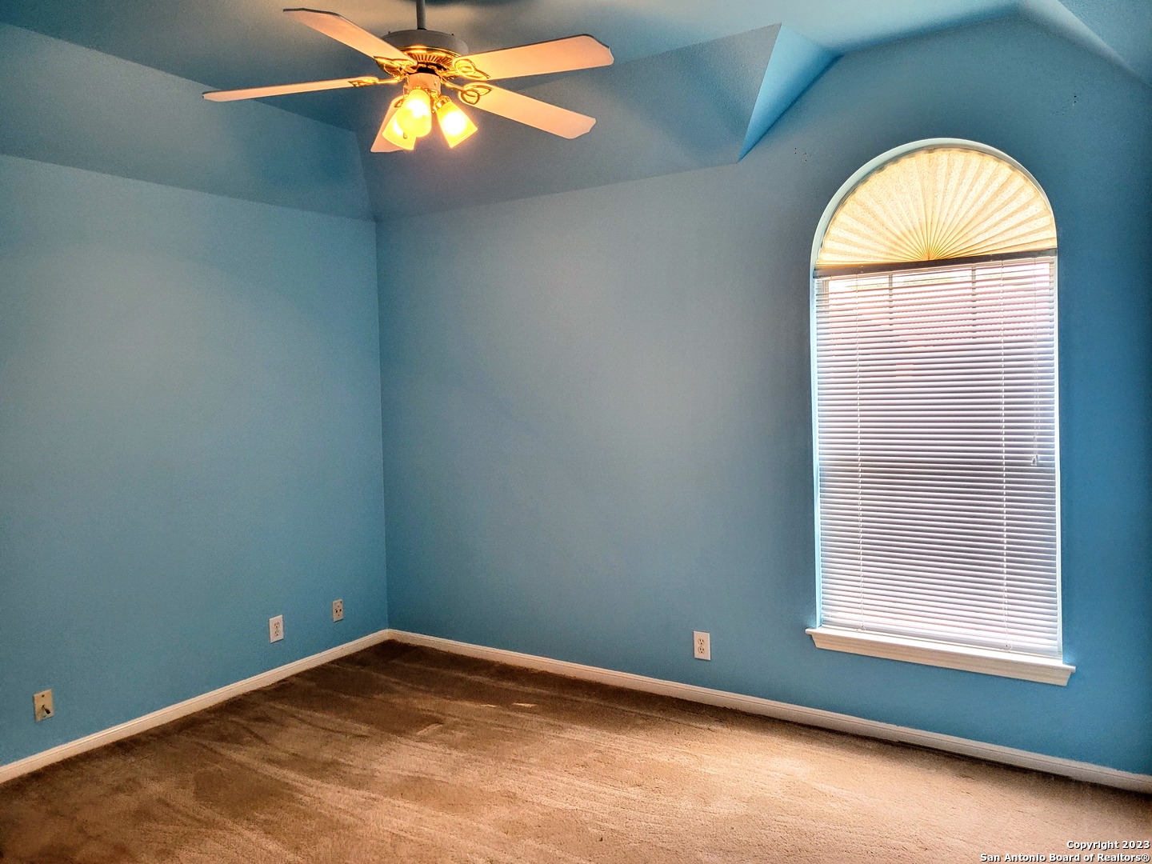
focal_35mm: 26
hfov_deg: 67.3
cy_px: 432
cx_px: 576
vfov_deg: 53.1
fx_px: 865
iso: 200
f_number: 1.8
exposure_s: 1/120
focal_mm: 5.4
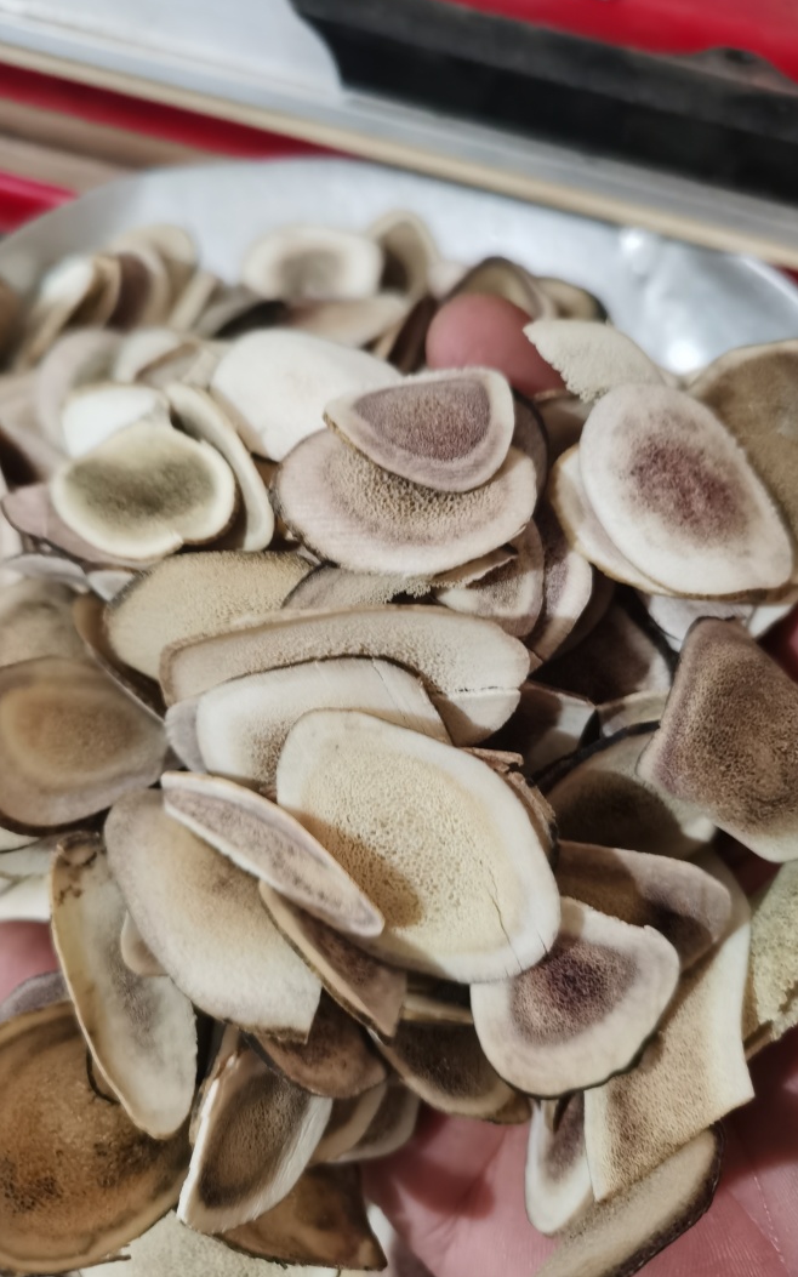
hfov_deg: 43.1
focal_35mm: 29
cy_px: 635
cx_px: 378
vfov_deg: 64.6
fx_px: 1009
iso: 400
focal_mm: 5.58
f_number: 1.8
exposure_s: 1/25.7
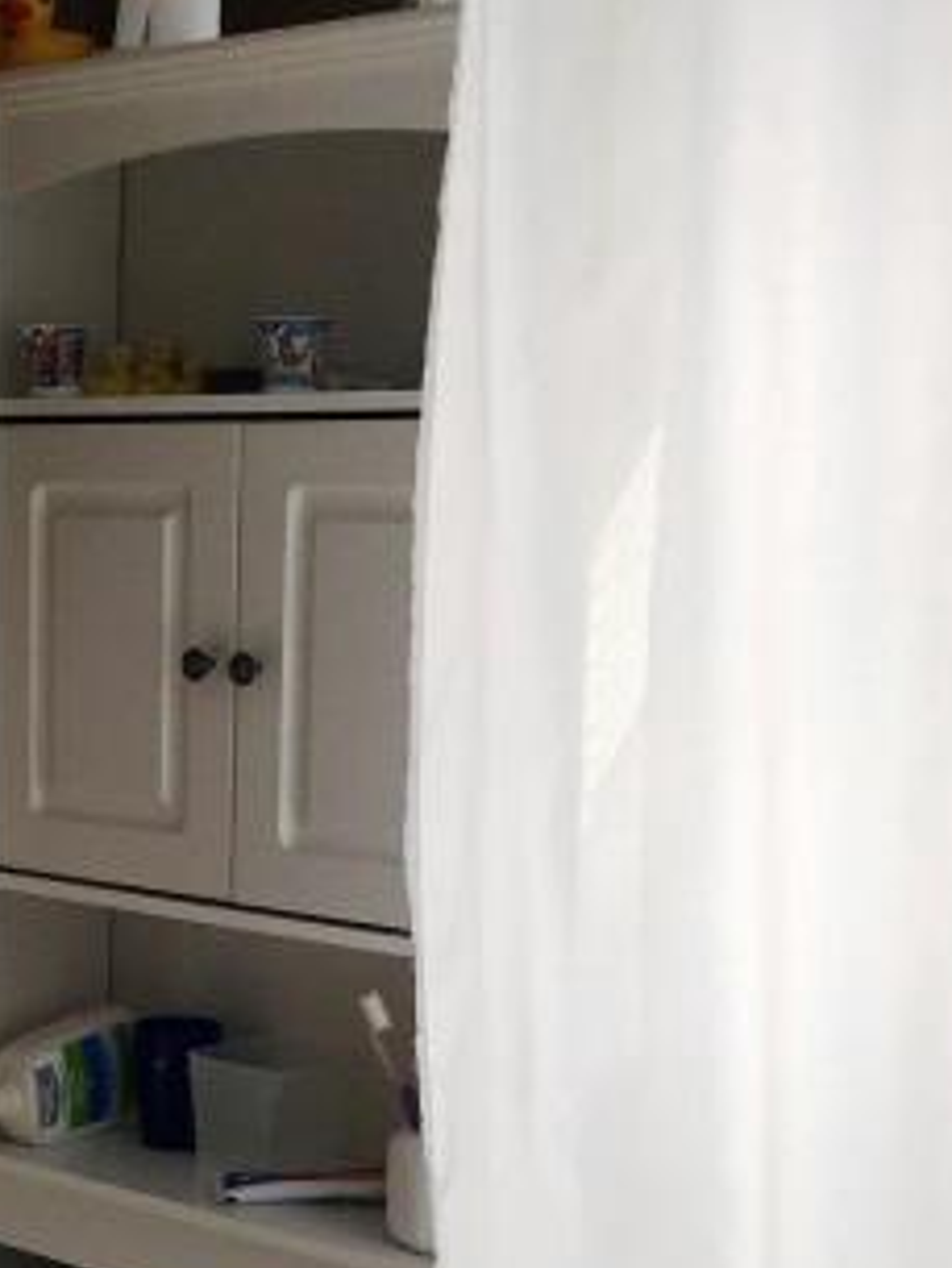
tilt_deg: -11.1
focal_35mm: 73
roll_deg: +0.4
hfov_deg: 19.3
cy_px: 989
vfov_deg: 26.2
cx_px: -116
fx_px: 2675
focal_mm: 4.15
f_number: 2.2
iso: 50
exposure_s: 1/120
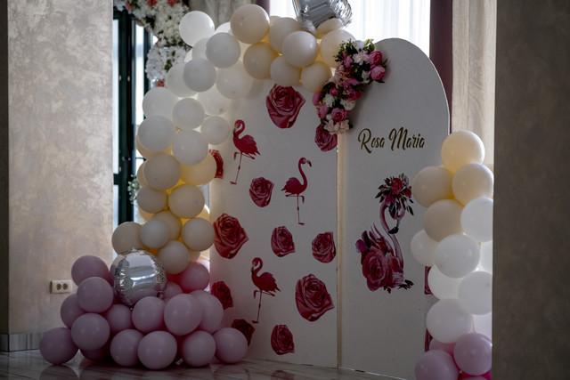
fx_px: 2027
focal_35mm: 128
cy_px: 190
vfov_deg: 10.7
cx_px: 285
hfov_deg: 16.0
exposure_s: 1/200
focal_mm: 85
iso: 800
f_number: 1.8
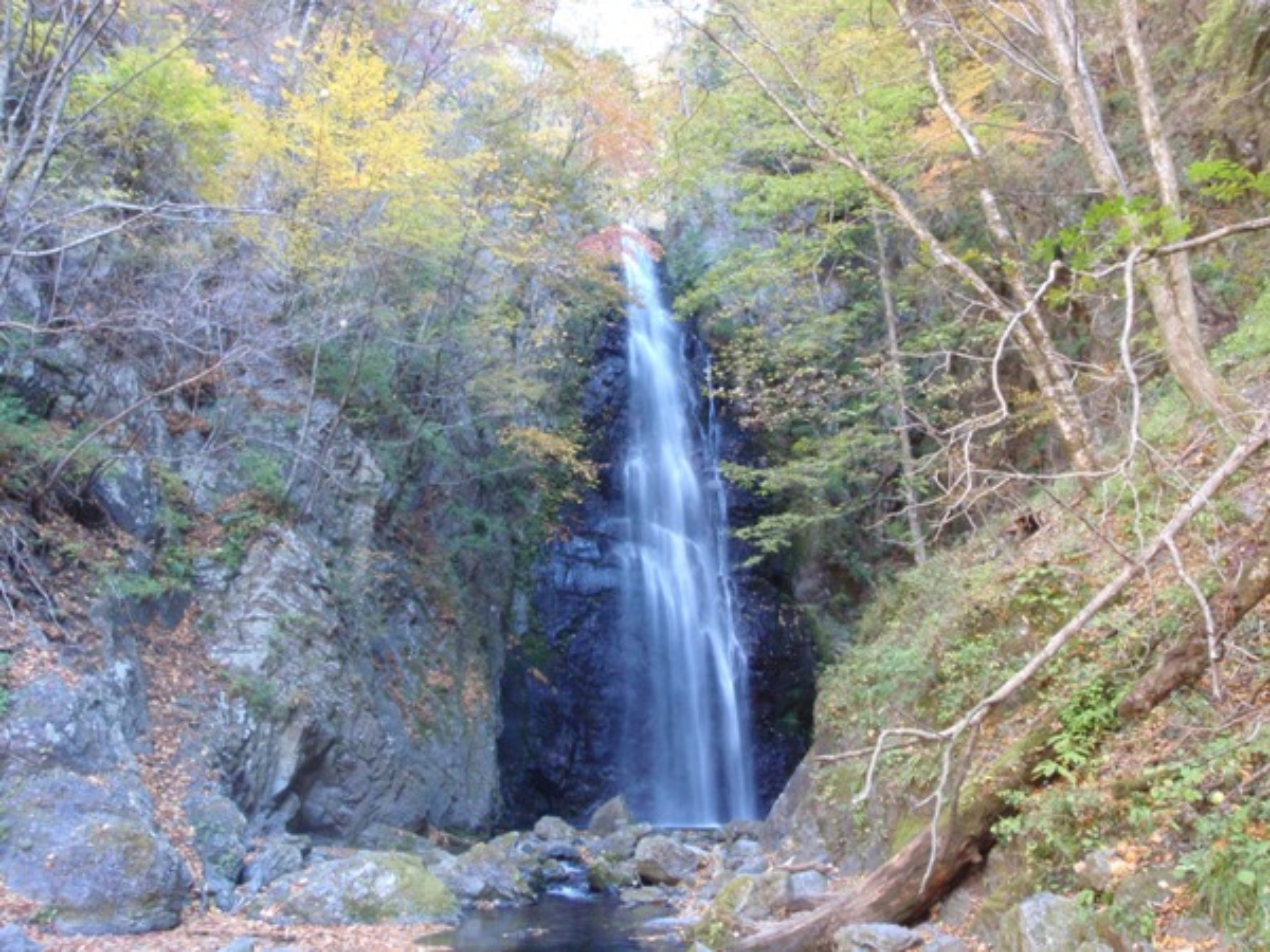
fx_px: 1027
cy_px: 476
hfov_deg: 63.4
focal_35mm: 28
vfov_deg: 49.7
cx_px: 635
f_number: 3.5
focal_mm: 5
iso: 200
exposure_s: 1/13
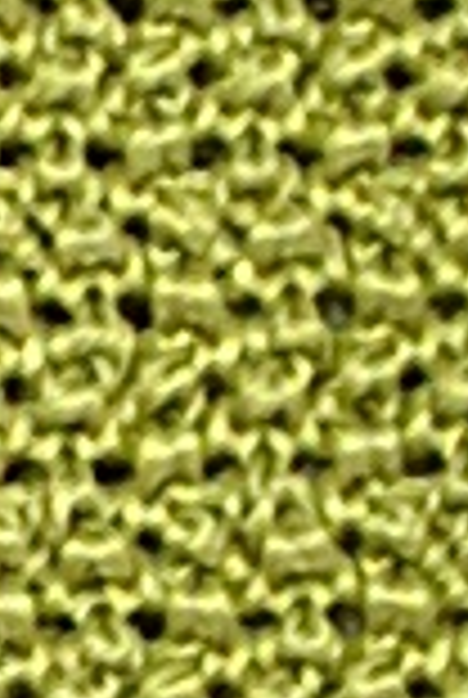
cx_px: -333
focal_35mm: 96
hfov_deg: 13.1
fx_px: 1864
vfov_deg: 20.7
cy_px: 63
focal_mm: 18
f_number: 3.5
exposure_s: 1/30
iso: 100
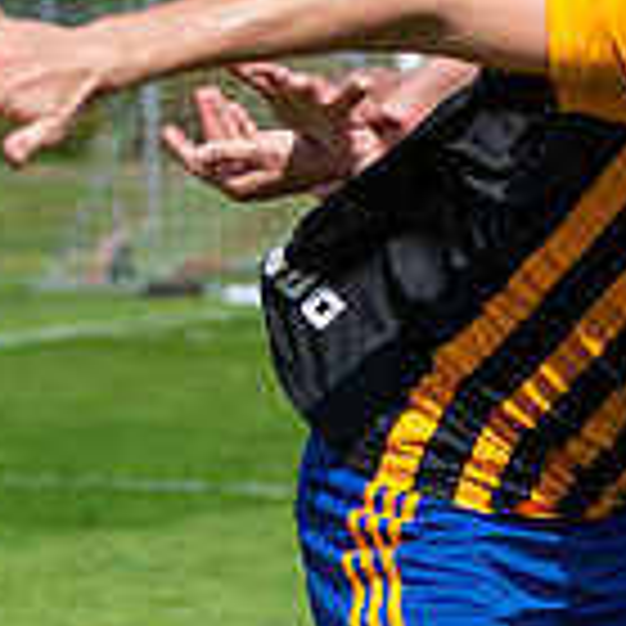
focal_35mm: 248
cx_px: 554
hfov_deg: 7.0
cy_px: 504
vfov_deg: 7.0
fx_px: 5074
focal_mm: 70
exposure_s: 1/2000
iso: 100
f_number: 3.2
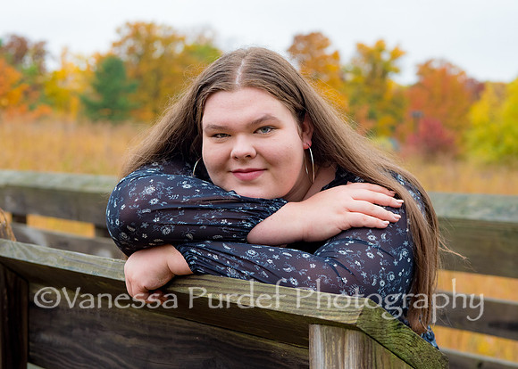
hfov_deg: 21.1
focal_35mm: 94
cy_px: 167
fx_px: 1388
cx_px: 257
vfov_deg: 15.2
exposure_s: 1/160
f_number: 3.5
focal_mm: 43
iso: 400
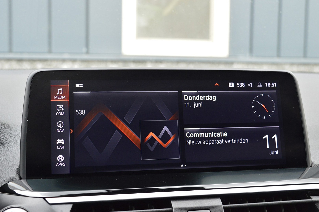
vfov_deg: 26.4
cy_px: 106
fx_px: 452
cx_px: 160
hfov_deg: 38.9
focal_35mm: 51
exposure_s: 1/60
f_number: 7.1
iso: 800
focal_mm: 34
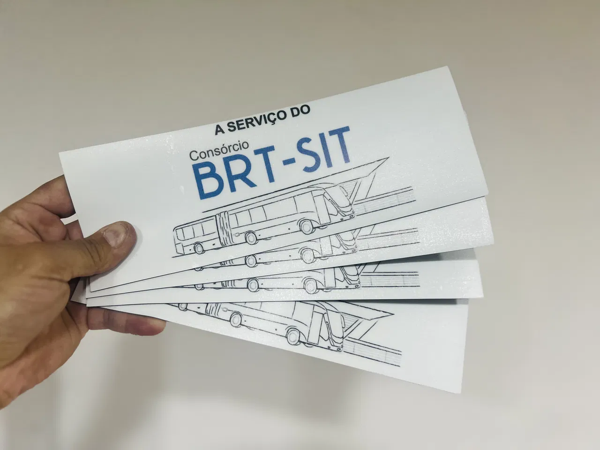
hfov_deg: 67.3
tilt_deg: +1.5
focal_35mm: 26
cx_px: 300
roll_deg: -0.6
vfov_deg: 53.1
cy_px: 225
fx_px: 451
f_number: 1.5
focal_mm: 5.7
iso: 80
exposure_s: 1/60
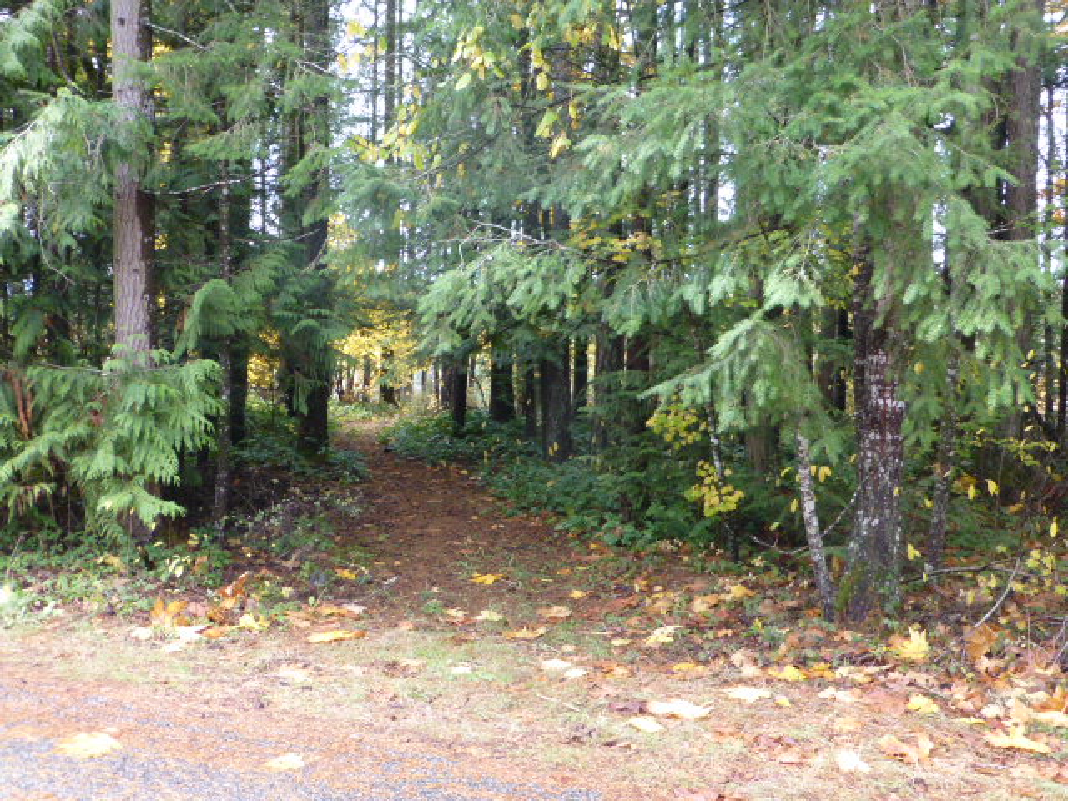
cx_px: 534
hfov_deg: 54.0
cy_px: 400
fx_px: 1049
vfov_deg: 41.8
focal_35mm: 34
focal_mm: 6.1
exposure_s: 1/60
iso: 320
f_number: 3.7
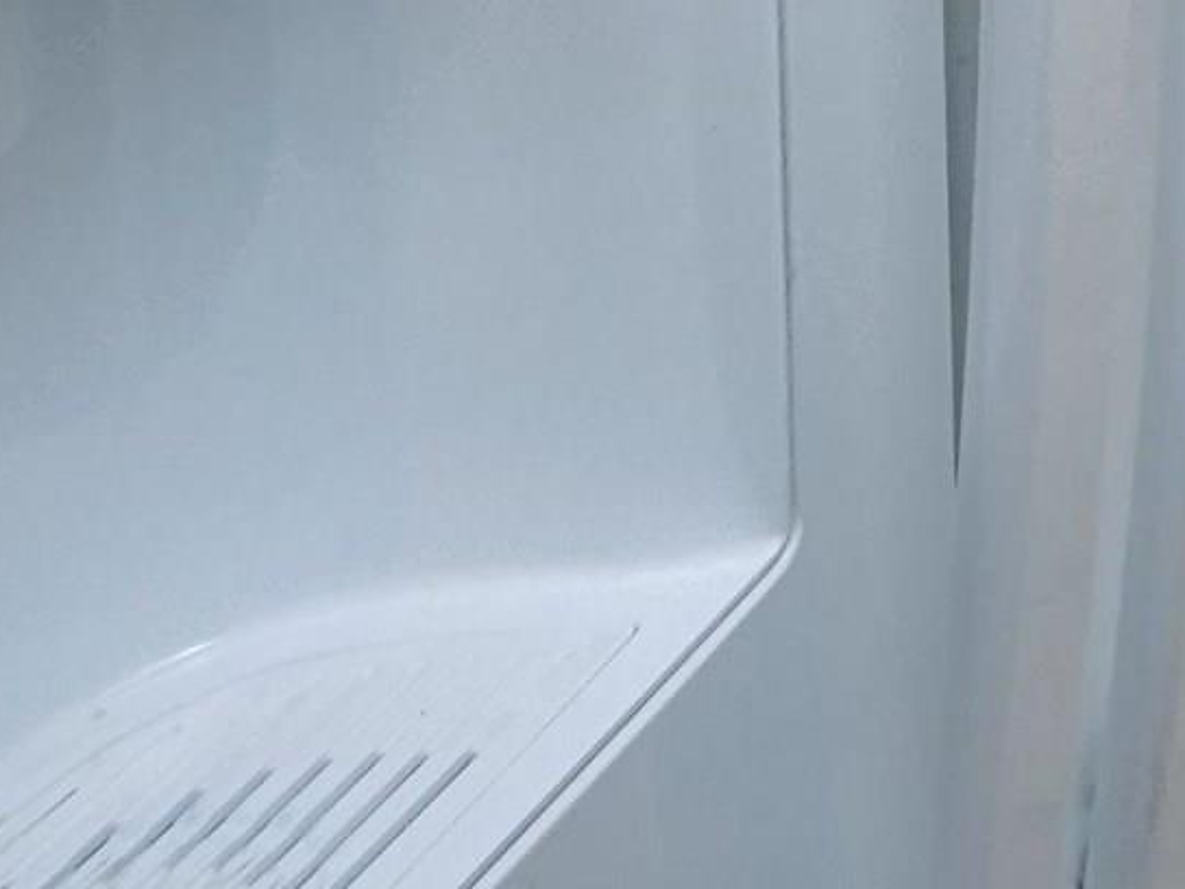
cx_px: 2703
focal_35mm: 79
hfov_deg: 15.7
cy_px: -1551
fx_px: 2704
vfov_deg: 12.2
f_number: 5.6
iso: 800
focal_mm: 7
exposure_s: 1/160
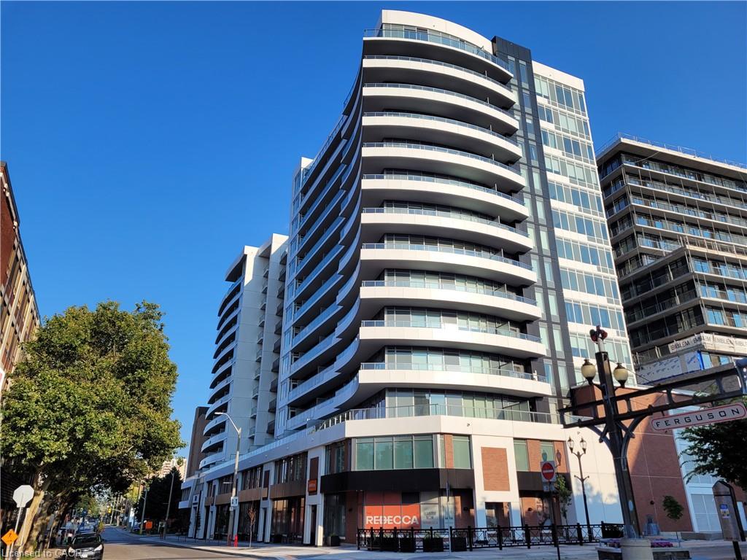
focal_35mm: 26
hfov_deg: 67.3
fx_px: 561
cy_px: 280
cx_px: 374
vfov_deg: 53.1
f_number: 1.8
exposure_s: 1/2105
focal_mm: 5.4
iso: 40
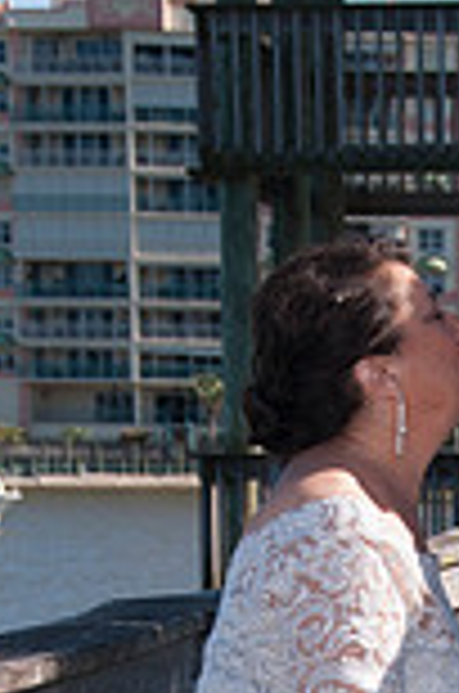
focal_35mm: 228
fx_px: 4380
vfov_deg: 8.9
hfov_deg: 6.0
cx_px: 533
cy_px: 936
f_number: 10
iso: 100
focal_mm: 52
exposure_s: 1/250
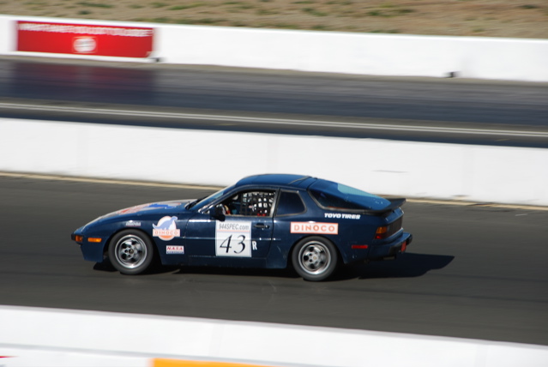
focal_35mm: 300
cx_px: 274
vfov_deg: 4.6
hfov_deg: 6.9
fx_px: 4573
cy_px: 184
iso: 100
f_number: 10
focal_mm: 200
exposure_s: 1/250
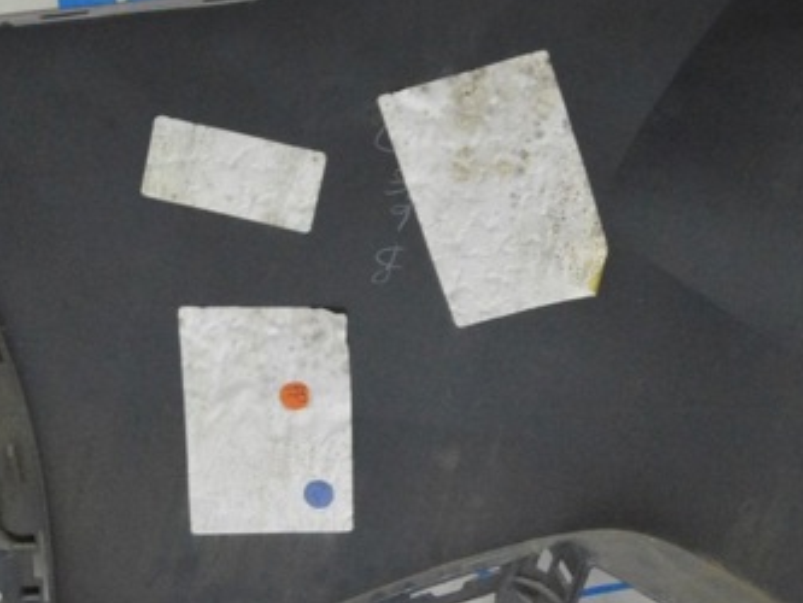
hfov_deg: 27.0
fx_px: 1671
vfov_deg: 20.5
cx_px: 461
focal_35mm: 72
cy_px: 310
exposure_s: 1/20
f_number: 20
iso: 6400
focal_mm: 26
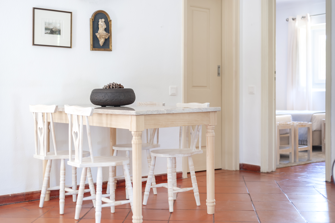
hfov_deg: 39.6
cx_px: 168
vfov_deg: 27.0
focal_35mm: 50
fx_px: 465
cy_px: 112
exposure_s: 1/80
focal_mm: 50
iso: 200
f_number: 3.2
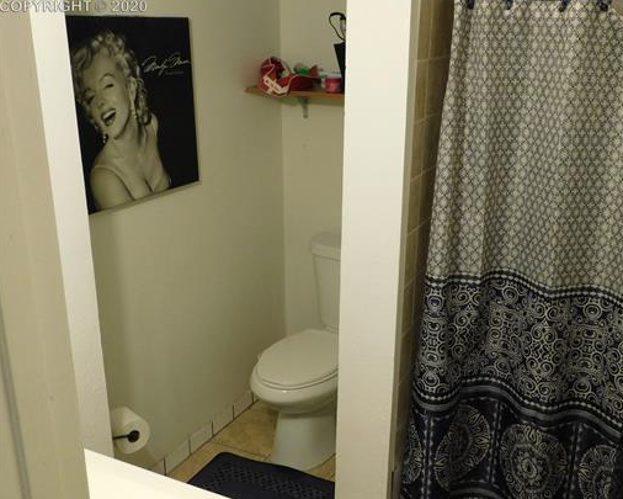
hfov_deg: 48.6
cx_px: 390
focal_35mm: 37
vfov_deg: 40.1
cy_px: 264
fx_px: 682
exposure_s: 1/30
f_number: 3.2
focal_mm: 5.3
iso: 400
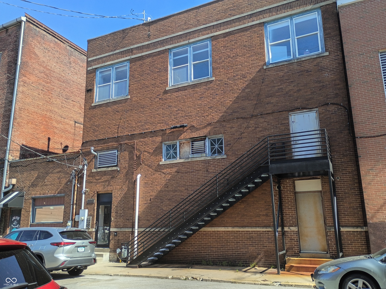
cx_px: 193
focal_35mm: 29
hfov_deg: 61.7
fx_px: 323
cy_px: 144
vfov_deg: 48.2
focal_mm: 4.27
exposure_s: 1/365
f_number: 1.8
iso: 100
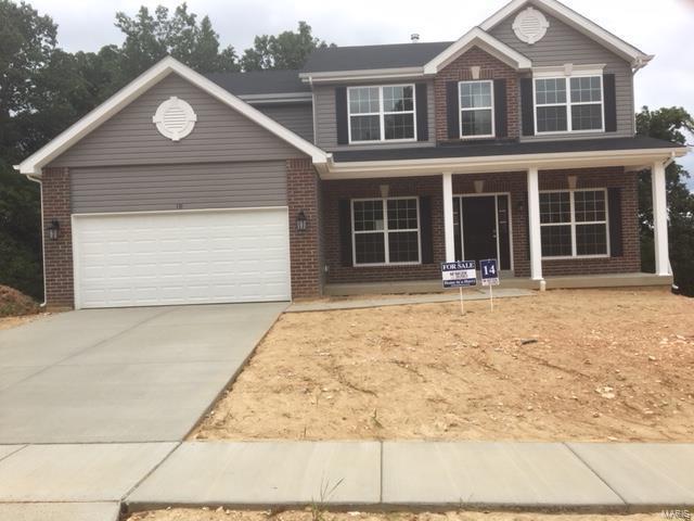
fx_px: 581
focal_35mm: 29
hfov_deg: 61.7
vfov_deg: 48.2
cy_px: 260
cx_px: 347
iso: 25
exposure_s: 1/1221
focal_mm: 4.15
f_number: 2.2
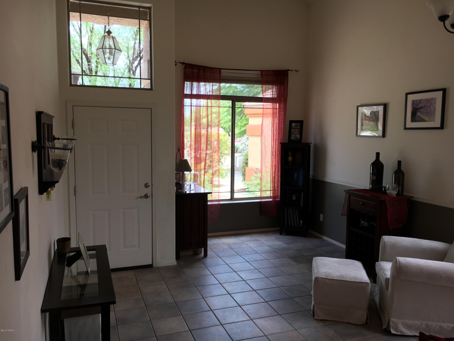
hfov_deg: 61.7
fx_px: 380
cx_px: 227
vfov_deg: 48.2
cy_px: 170
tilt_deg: -6.3
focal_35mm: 29
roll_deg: -0.5
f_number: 2.2
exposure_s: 1/60
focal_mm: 4.15
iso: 25
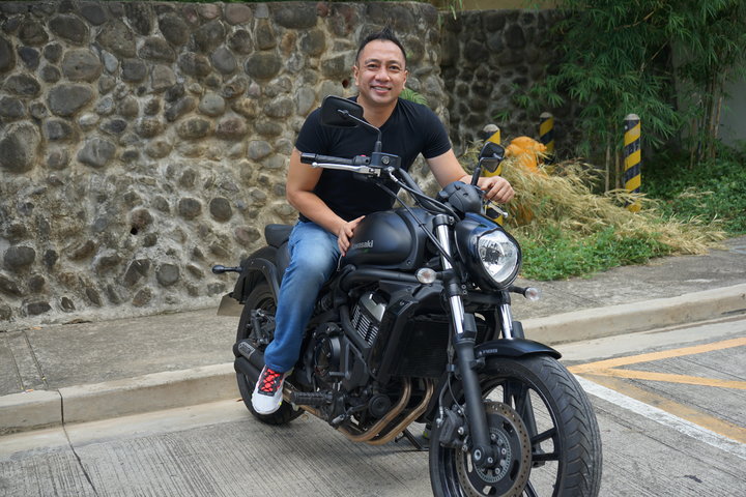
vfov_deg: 29.2
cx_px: 373
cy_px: 248
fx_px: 953
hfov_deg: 42.7
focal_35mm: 46
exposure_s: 1/160
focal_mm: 46
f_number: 4.5
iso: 100
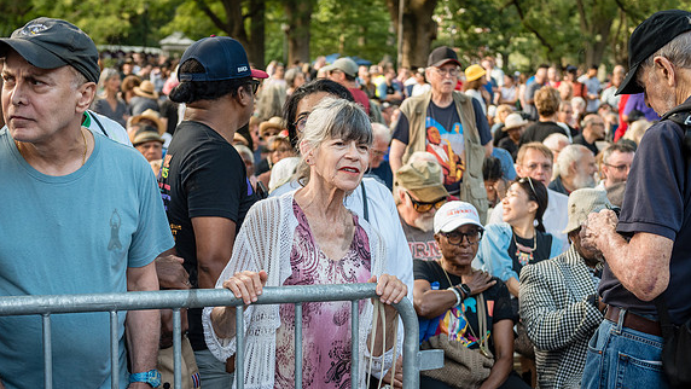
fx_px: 1100
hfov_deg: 34.9
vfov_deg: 20.0
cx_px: 337
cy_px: 243
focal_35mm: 60
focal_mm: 48
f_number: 3.5
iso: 800
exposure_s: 1/200
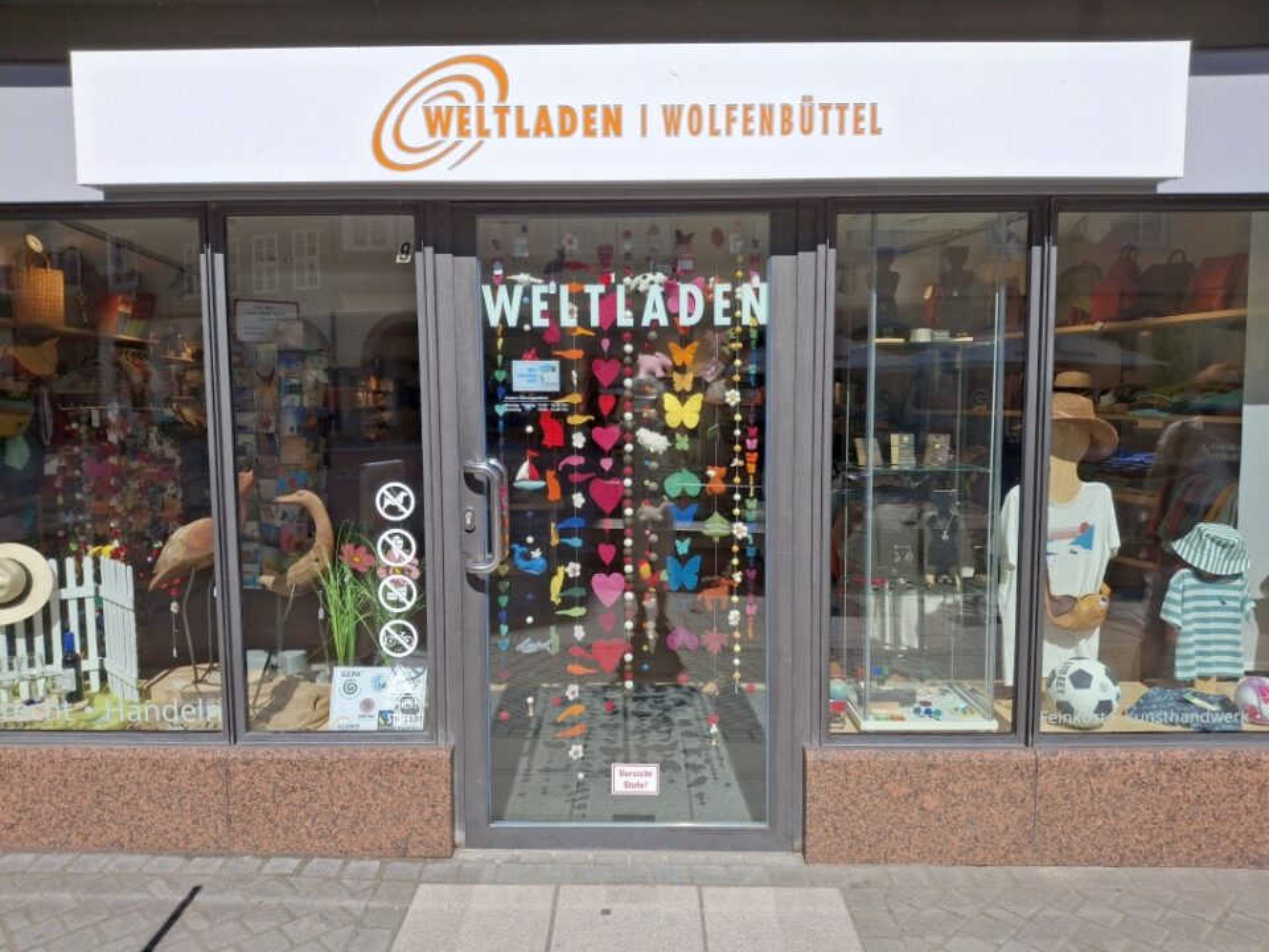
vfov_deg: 54.9
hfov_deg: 69.4
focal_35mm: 25
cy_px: 476
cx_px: 634
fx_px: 916
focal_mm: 4.69
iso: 32
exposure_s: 1/3390
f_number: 1.8
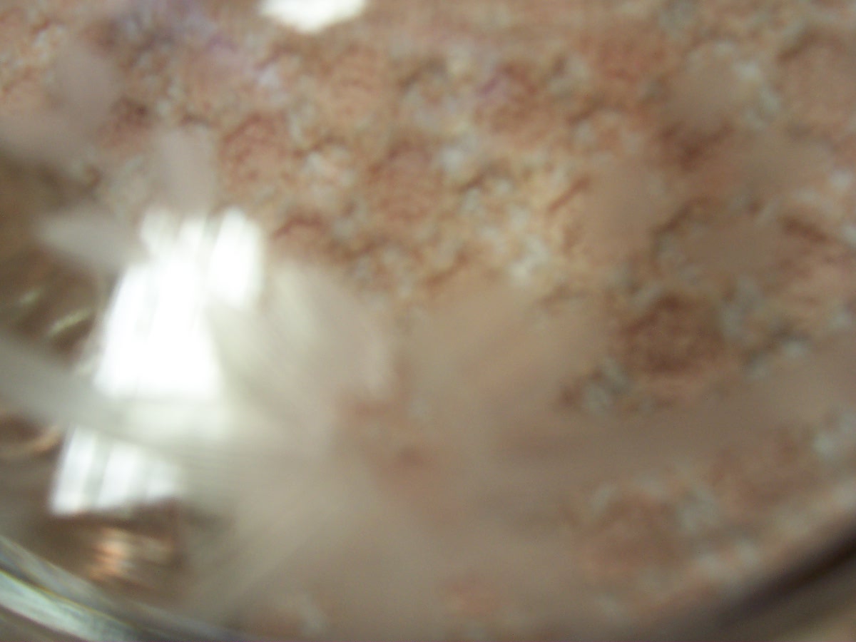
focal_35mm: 37
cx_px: 428
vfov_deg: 38.7
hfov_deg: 50.1
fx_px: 915
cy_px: 321
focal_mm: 5.6
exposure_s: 1/60
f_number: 2.8
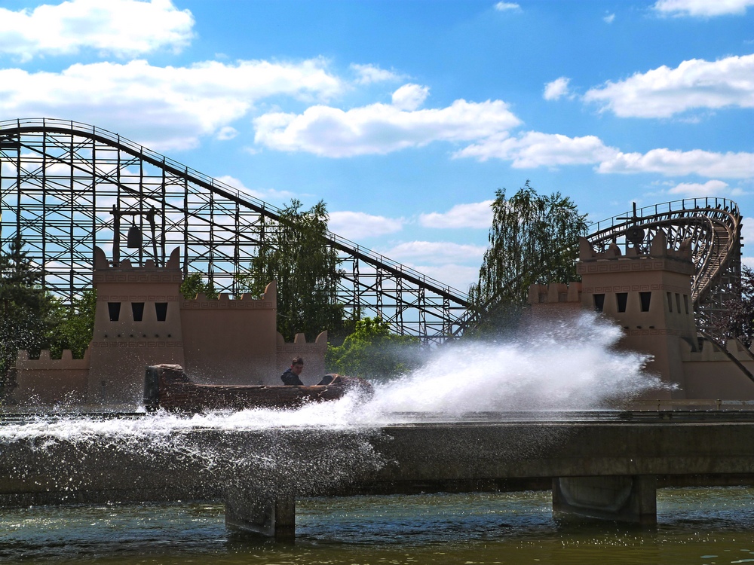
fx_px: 1525
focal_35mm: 70
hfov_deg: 27.8
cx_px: 377
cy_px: 282
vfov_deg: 21.0
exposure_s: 1/500
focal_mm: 12.6
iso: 160
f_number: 5.6
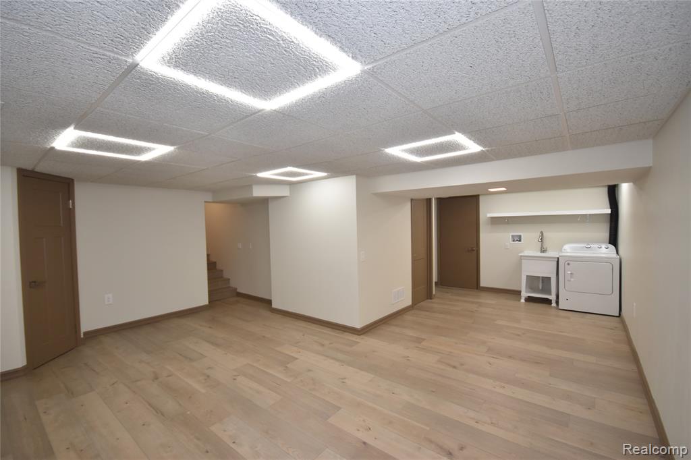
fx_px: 288
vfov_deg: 77.3
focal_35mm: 15
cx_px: 346
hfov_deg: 100.4
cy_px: 230
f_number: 5.6
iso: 640
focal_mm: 10
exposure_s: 1/125
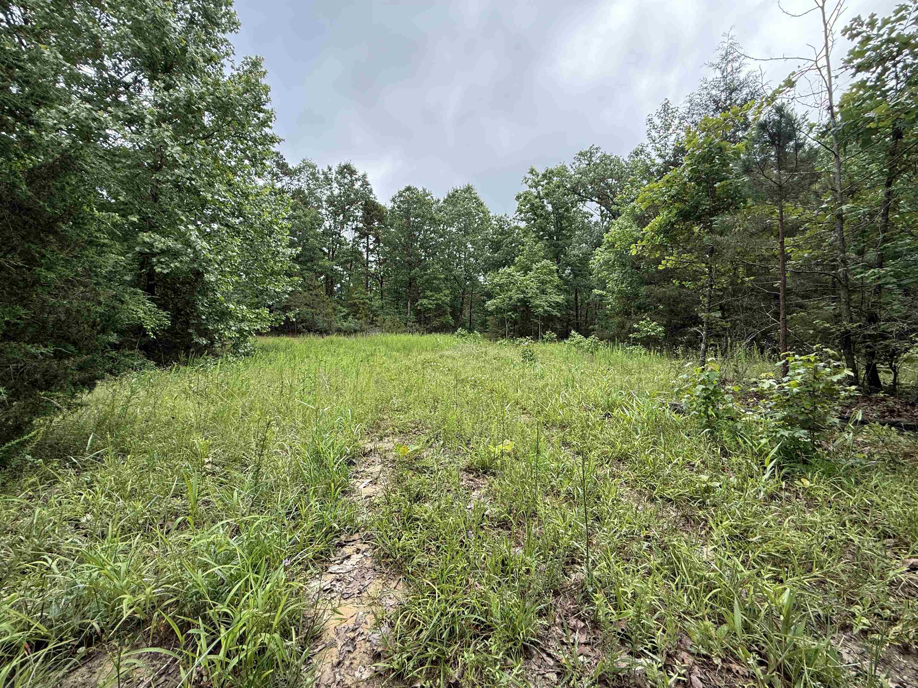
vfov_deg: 85.7
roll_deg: -0.7
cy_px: 344
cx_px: 459
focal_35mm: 14
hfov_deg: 102.1
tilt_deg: -2.4
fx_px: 371
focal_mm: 2.22
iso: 64
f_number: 2.2
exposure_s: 1/596
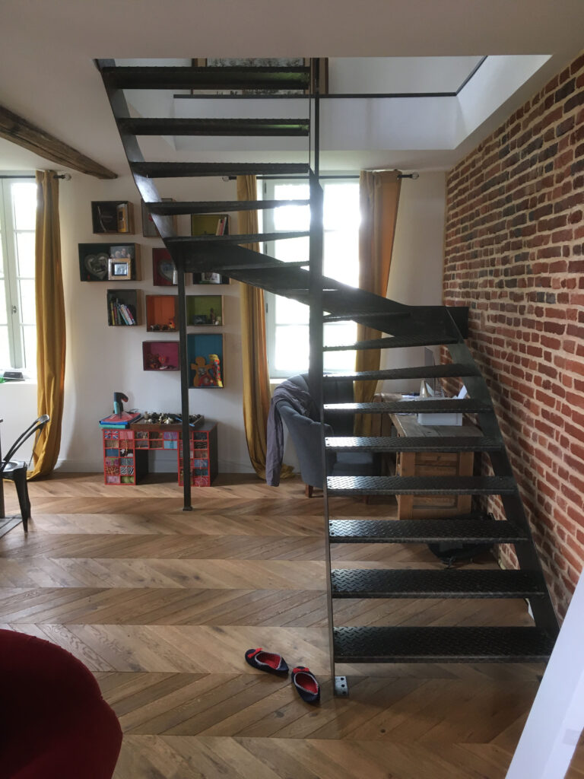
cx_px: 292
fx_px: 652
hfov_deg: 48.2
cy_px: 390
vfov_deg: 61.7
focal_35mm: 29
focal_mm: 4.15
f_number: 2.2
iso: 100
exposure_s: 1/33
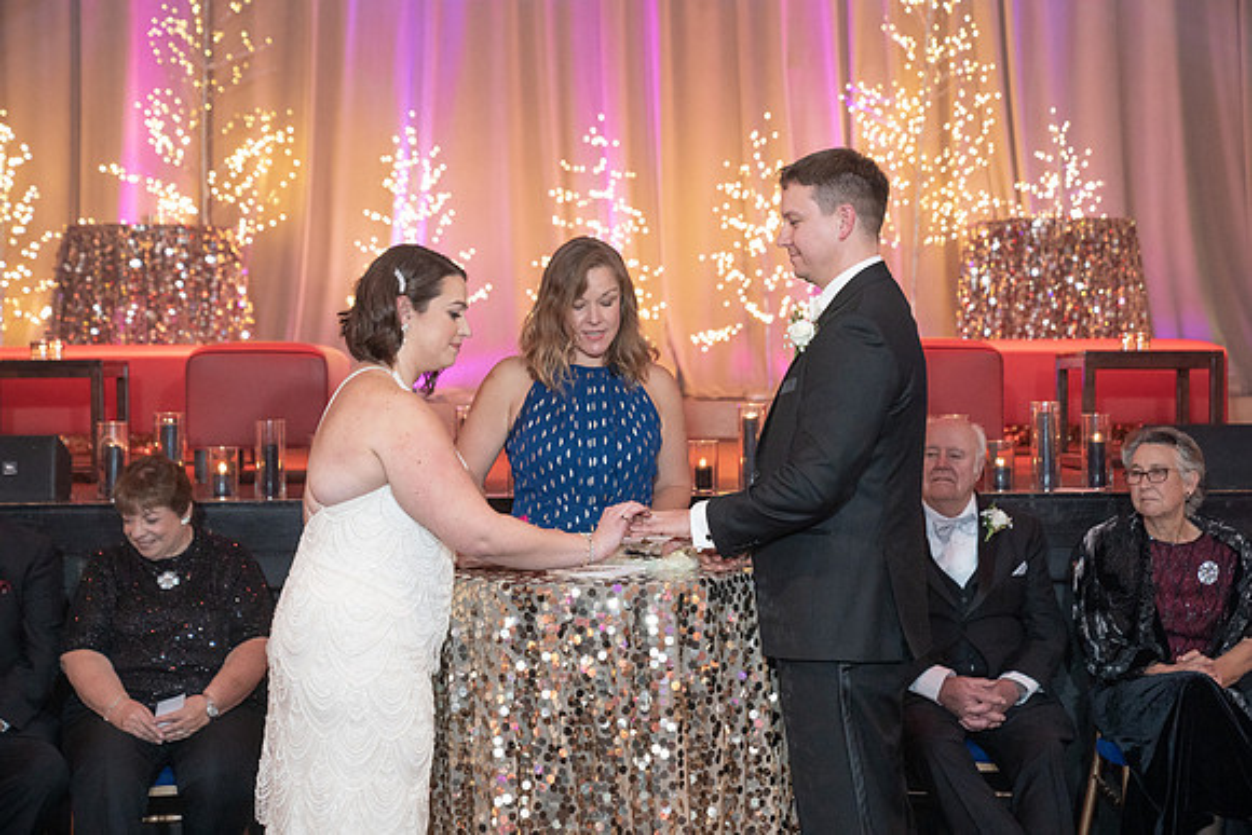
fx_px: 2435
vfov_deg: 19.5
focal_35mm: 70
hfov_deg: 28.8
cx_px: 626
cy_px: 418
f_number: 4
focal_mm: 70
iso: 4000
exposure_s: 1/125
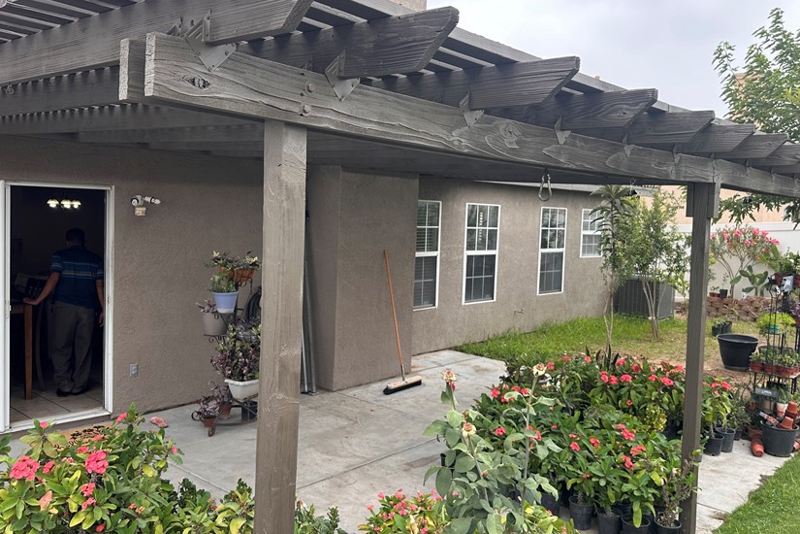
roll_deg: -2.4
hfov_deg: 60.3
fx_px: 689
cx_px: 396
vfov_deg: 42.3
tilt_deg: -3.4
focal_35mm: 31
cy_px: 250
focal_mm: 6.86
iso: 80
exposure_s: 1/619
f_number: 1.78
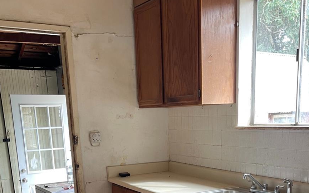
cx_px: 166
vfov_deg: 25.6
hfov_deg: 43.5
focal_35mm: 46
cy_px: 219
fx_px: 387
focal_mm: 5.1
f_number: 1.6
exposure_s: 1/66
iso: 125
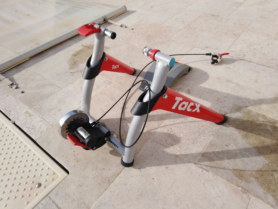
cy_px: 104
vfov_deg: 54.9
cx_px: 139
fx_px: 201
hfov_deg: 69.4
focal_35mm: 25
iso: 100
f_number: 2.2
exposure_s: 1/1325
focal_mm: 3.37
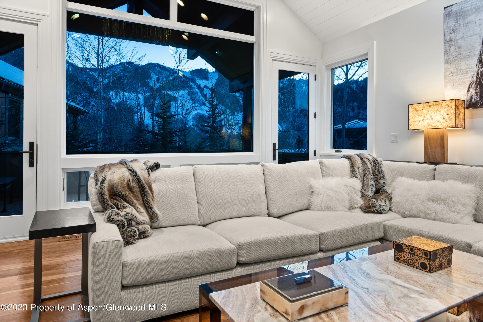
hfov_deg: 73.7
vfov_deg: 53.2
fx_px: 322
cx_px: 242
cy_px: 161
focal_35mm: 24
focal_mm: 24
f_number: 7.1
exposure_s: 5
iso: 100
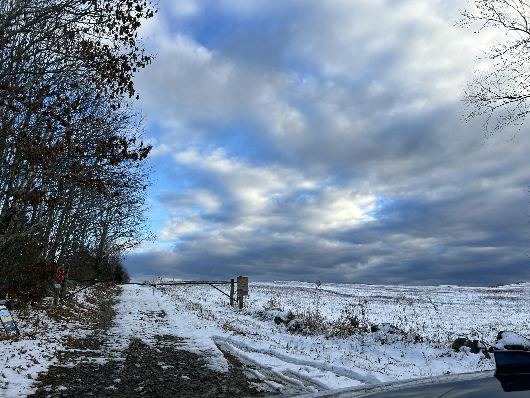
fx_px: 398
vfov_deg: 53.1
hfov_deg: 67.3
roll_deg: -0.6
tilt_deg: +14.7
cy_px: 199
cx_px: 265
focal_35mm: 26
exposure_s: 1/1779
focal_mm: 5.7
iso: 50
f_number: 1.5
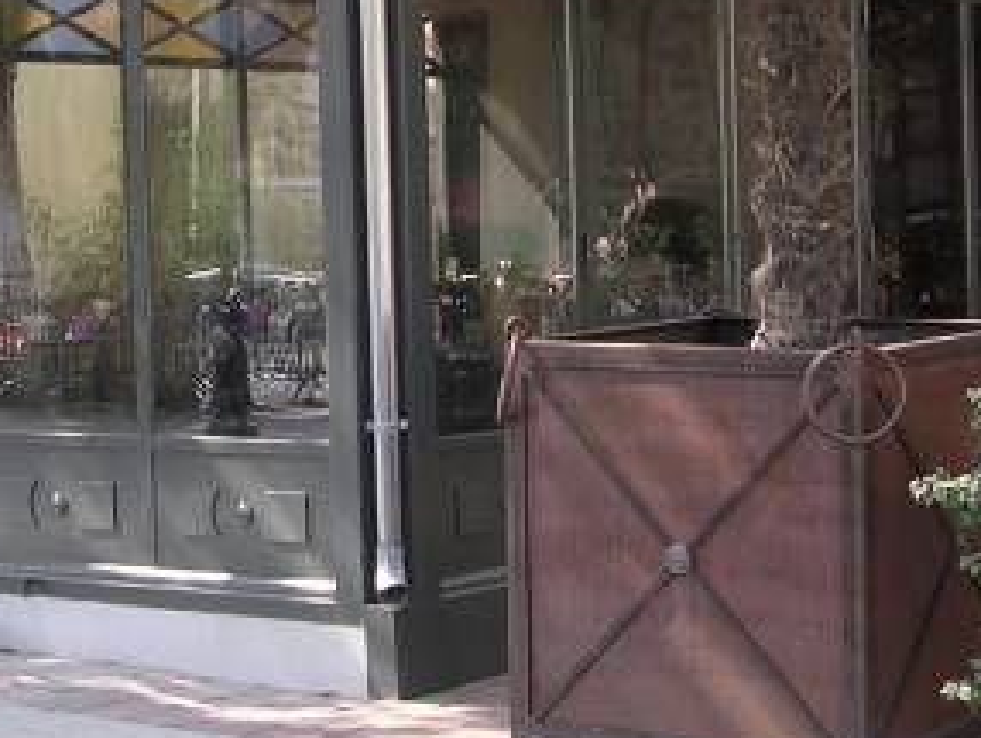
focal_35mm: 93
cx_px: 377
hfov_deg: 21.0
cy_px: 311
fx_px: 2638
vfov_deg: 15.9
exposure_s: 1/110
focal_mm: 5.8
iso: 100
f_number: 2.8
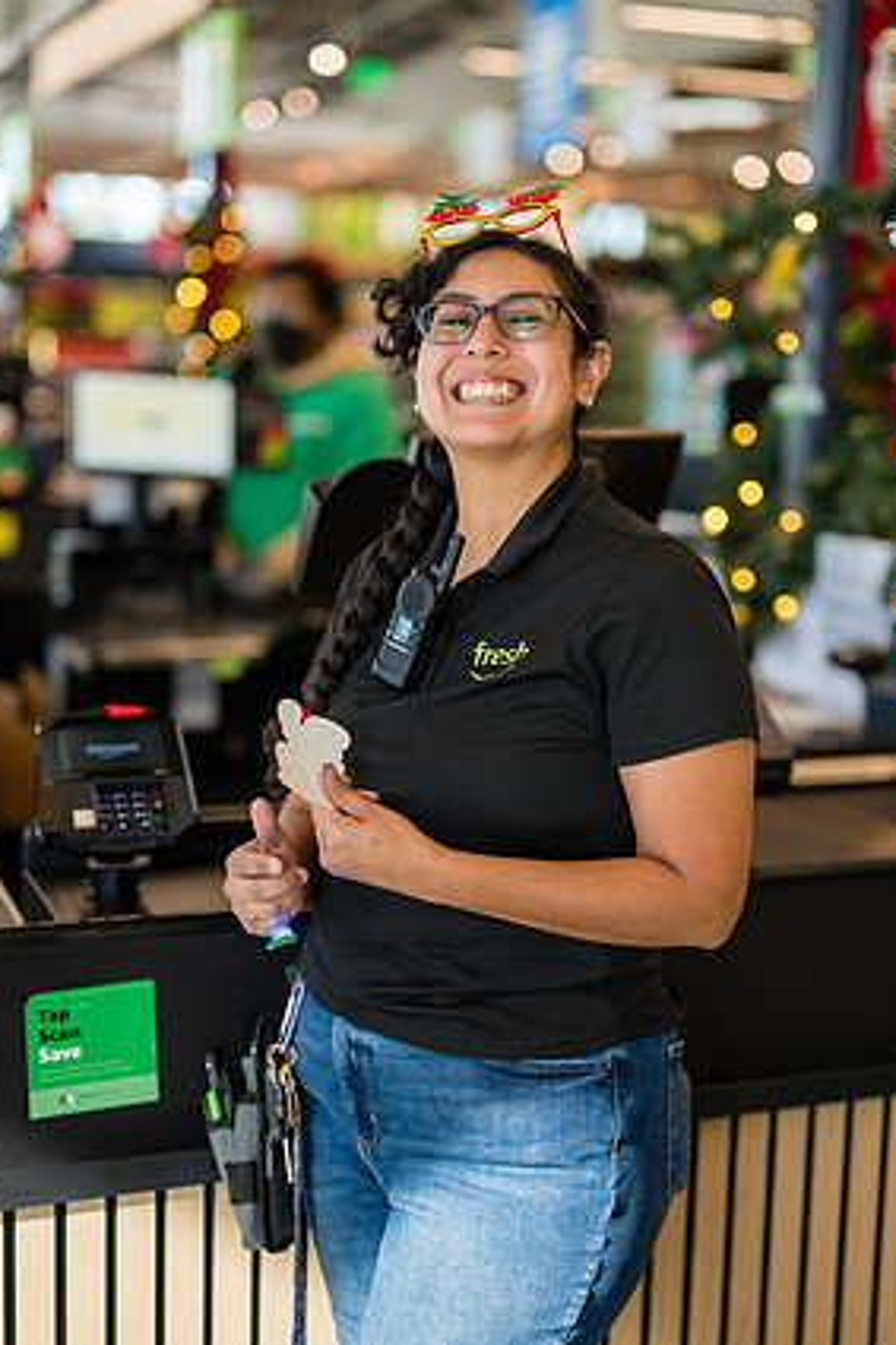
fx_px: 1980
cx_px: 453
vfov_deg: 37.5
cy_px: 636
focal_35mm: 53
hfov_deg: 25.5
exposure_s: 1/800
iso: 400
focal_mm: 50
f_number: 1.4
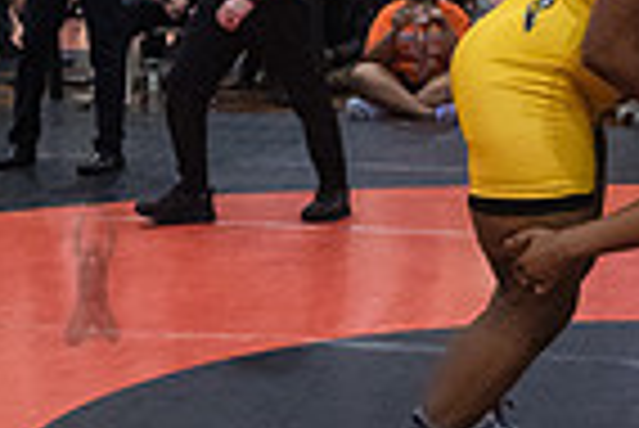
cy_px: 47
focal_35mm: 143
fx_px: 2541
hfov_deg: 14.1
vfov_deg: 9.6
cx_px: 668
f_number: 4
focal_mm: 35
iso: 8000
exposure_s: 1/500
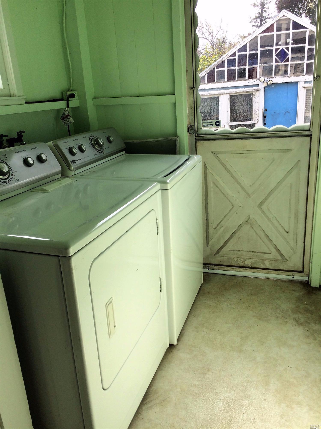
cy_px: 214
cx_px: 160
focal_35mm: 29
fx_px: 359
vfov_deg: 61.7
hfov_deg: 48.2
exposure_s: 1/595
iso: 32
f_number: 2.2
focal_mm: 4.15
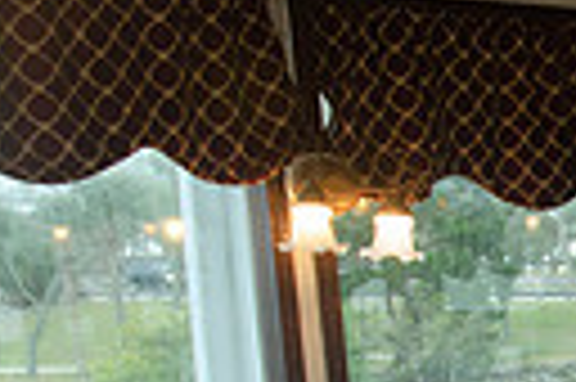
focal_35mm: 149
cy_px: 647
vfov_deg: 8.9
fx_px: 2381
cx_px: 1233
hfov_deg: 12.0
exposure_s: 1/25
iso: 400
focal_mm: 22
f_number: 5.6
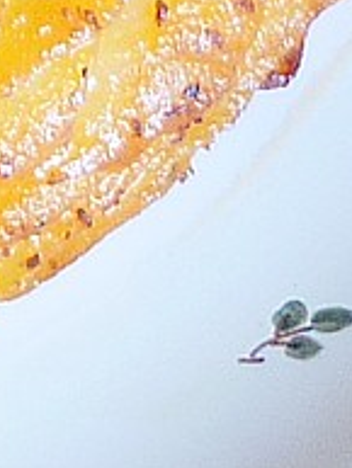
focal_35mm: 366
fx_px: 4957
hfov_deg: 4.0
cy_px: -395
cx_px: -653
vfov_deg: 5.3
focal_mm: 6.4
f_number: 3
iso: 100
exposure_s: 1/30
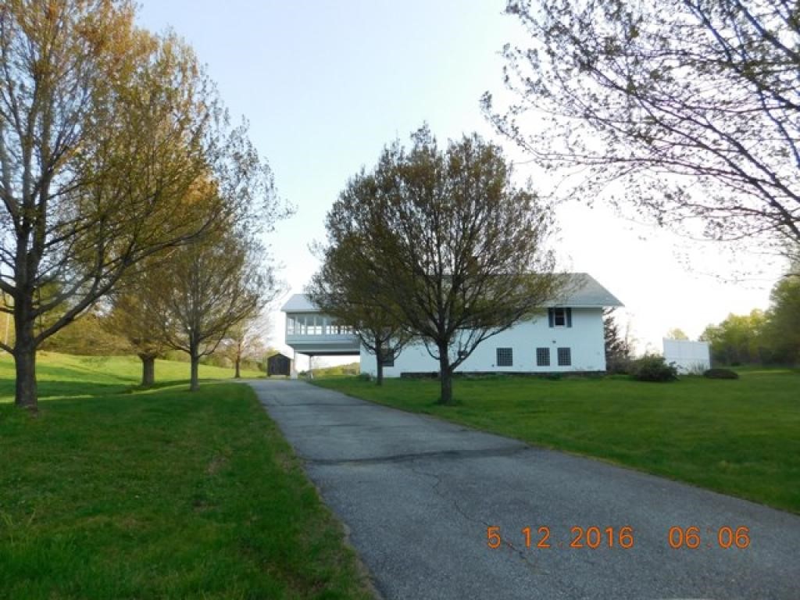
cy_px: 300
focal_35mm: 23
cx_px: 400
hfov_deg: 73.9
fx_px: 532
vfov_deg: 58.9
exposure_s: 1/500
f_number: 3
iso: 125
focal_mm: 4
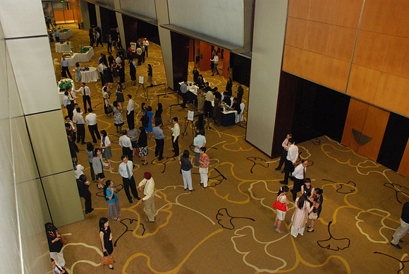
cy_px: 137
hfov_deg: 61.9
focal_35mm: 30
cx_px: 204
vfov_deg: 43.7
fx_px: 341
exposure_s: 1/40
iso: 1600
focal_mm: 20
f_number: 5
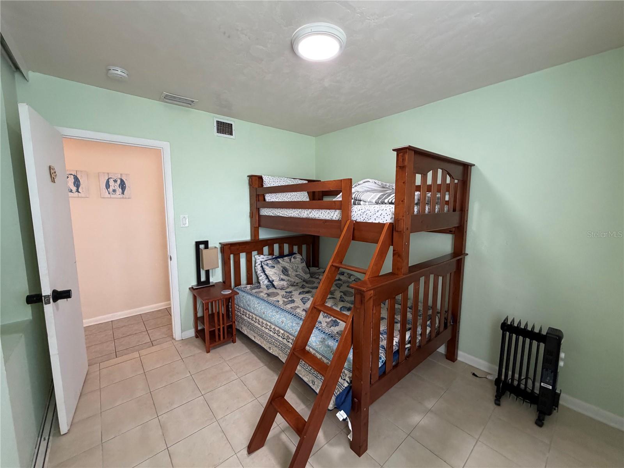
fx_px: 252
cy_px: 234
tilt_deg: -7.6
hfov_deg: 102.1
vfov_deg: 85.7
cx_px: 312
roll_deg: +0.0
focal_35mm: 14
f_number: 2.2
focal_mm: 2.22
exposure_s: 1/120
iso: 320
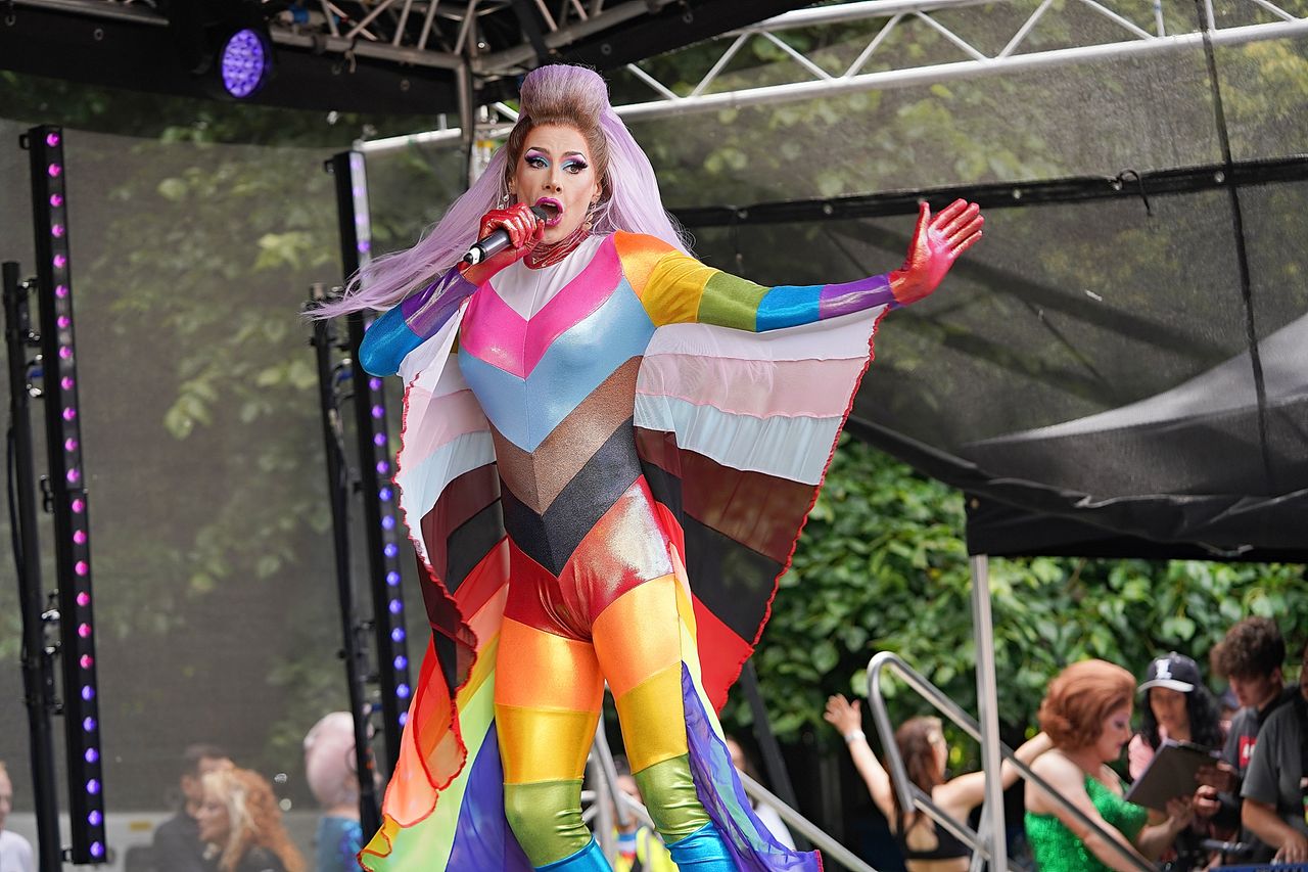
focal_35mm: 90
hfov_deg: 22.6
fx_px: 3269
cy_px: 436
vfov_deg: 15.2
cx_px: 654
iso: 250
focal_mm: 90
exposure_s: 1/400
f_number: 4
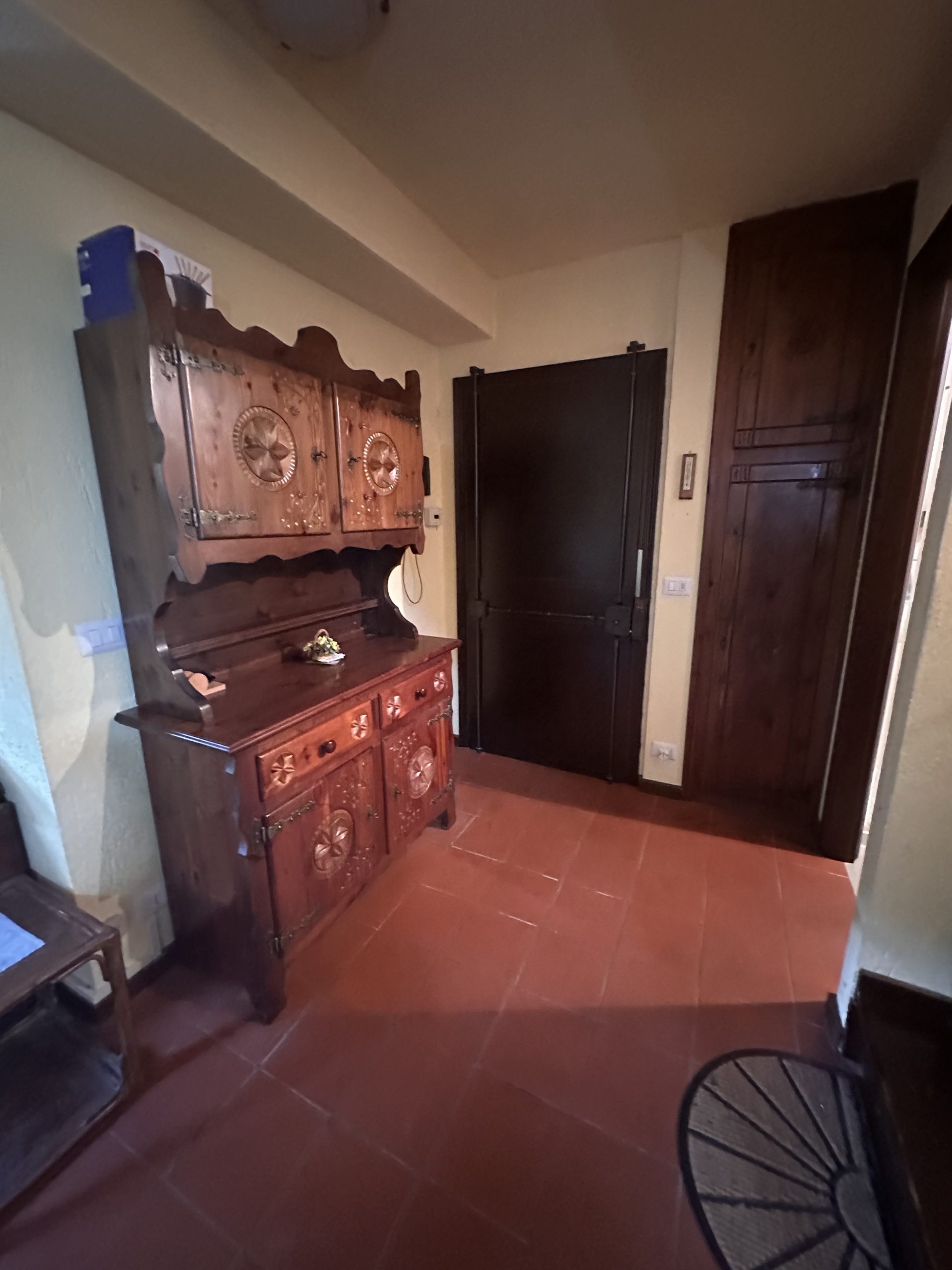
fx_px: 513
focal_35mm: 14
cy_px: 635
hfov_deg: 85.7
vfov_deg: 102.1
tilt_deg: -12.9
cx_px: 476
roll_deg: +1.2
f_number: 2.2
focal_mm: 2.22
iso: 1250
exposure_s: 1/25
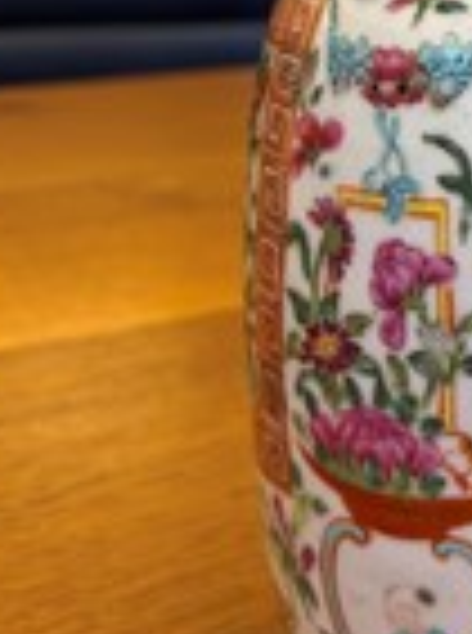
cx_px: 535
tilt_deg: -8.8
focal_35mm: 74
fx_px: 1352
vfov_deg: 25.2
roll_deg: -2.1
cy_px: 13
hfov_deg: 18.9
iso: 125
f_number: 1.6
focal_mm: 5.96
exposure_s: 1/50
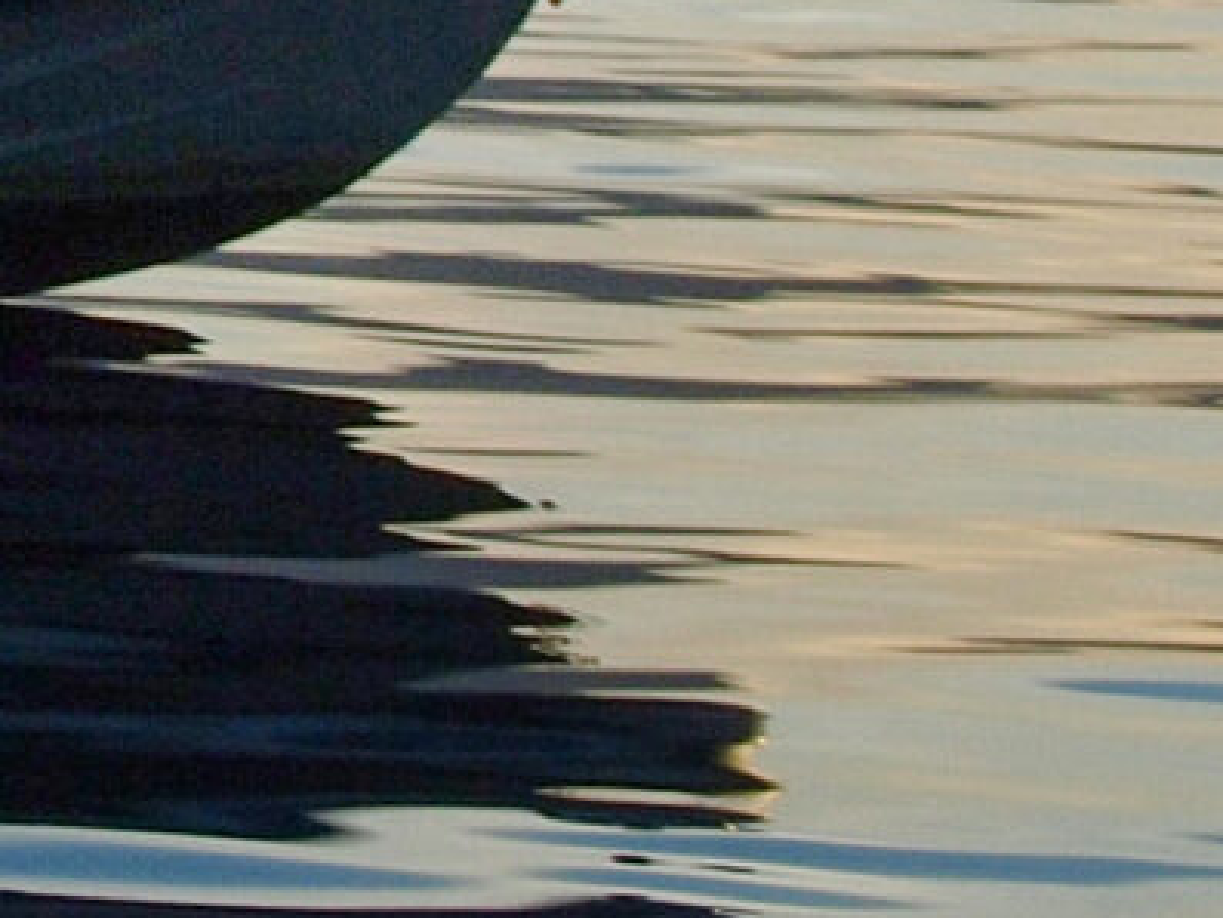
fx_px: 12299
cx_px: -1602
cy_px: -1121
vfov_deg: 4.2
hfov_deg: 5.5
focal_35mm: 348
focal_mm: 27
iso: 200
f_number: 10
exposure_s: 1/320
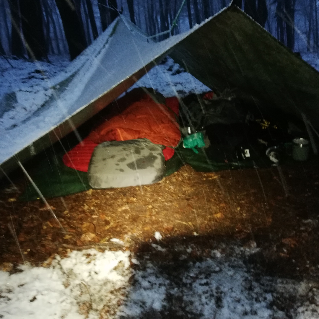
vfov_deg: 50.7
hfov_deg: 51.1
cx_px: 160
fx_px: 334
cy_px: 124
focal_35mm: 32
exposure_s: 1/20
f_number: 2.2
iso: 400
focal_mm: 3.81
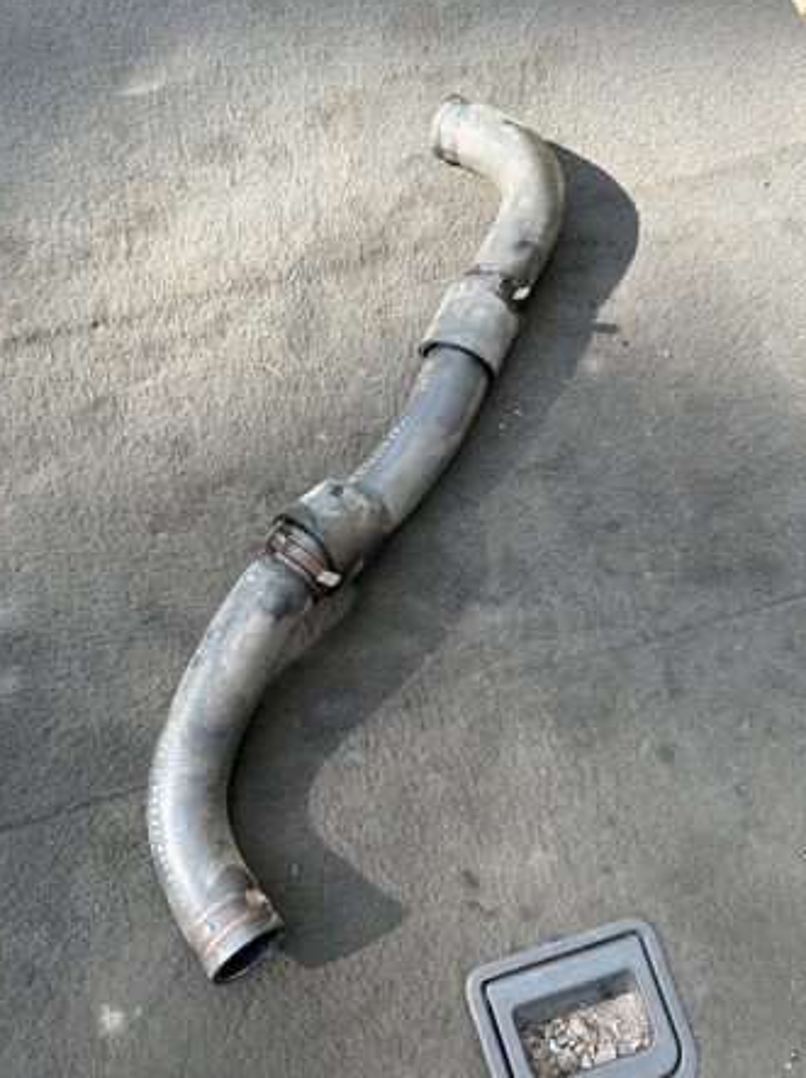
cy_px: 533
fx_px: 809
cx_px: 371
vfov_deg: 67.4
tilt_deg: -72.7
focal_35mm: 26
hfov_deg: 52.9
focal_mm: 6.86
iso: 80
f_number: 1.78
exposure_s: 1/396
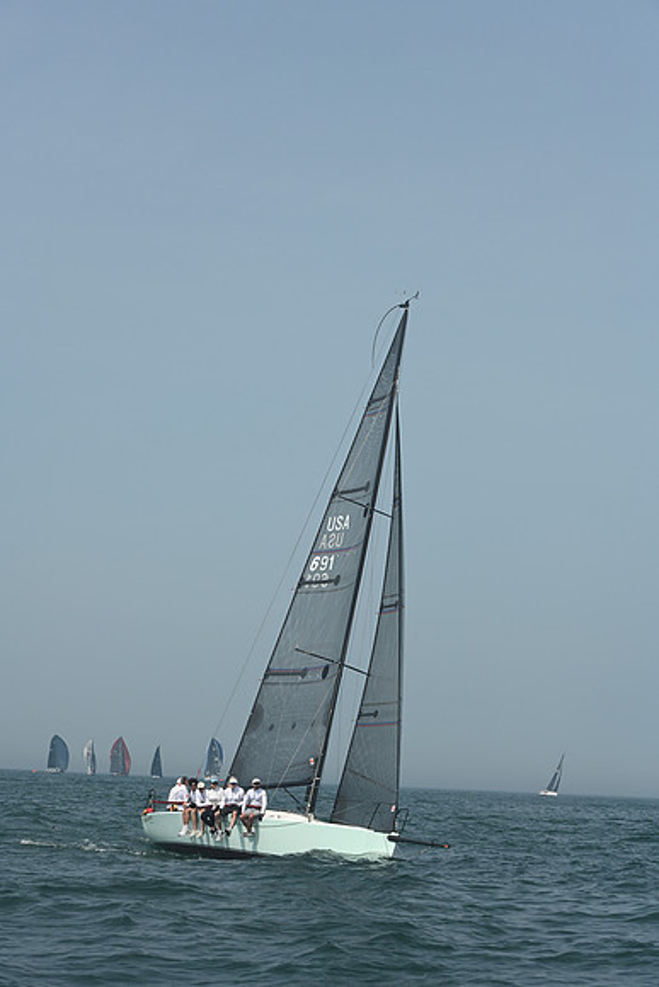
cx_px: 330
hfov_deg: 16.1
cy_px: 494
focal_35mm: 85
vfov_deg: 23.9
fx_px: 2332
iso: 320
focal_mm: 85
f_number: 8
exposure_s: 1/1250
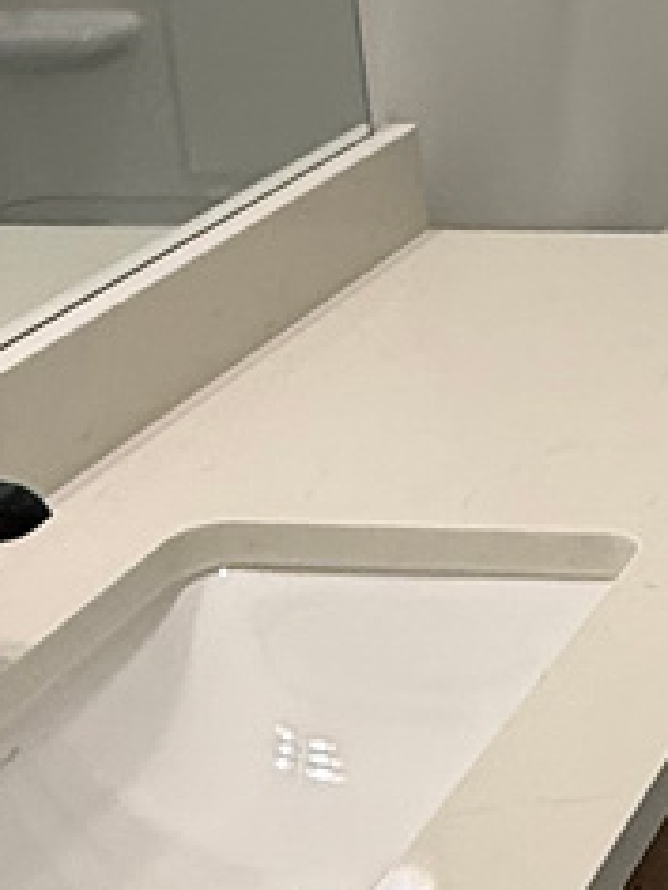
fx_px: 2341
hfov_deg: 14.6
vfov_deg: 21.2
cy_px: 162
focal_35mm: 91
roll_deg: -0.5
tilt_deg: -11.6
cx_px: 1125
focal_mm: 2.22
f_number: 2.2
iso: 125
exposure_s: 1/120
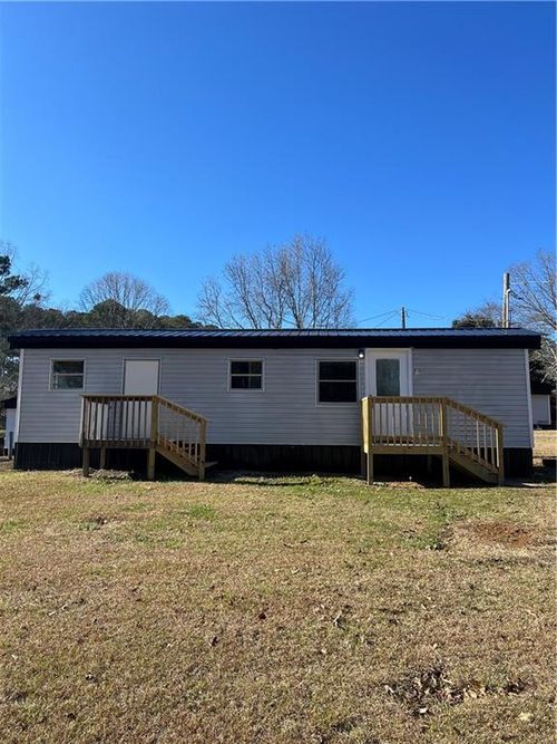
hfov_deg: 53.0
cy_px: 372
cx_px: 278
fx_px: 558
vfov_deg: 67.3
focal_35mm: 26
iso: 50
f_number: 1.5
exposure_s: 1/2513
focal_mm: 5.7
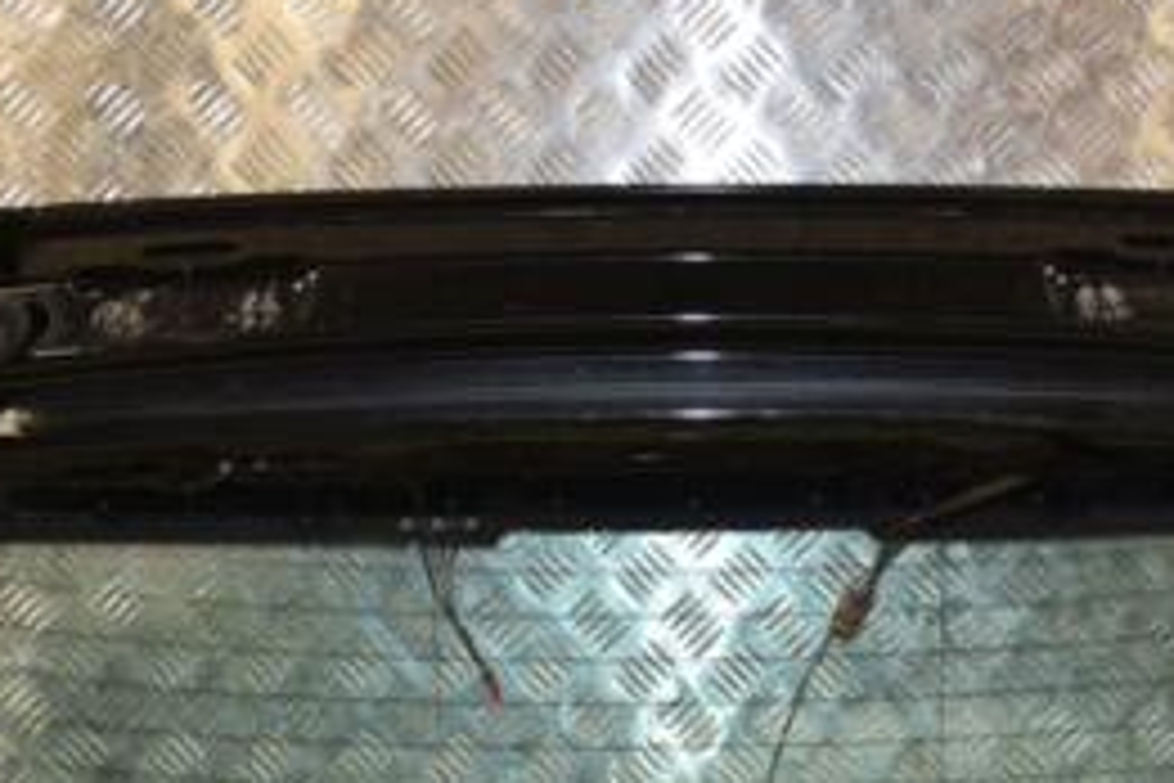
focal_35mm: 76
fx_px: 2478
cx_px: 774
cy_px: 842
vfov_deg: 17.4
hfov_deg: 26.5
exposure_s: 1/160
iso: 800
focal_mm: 22
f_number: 5
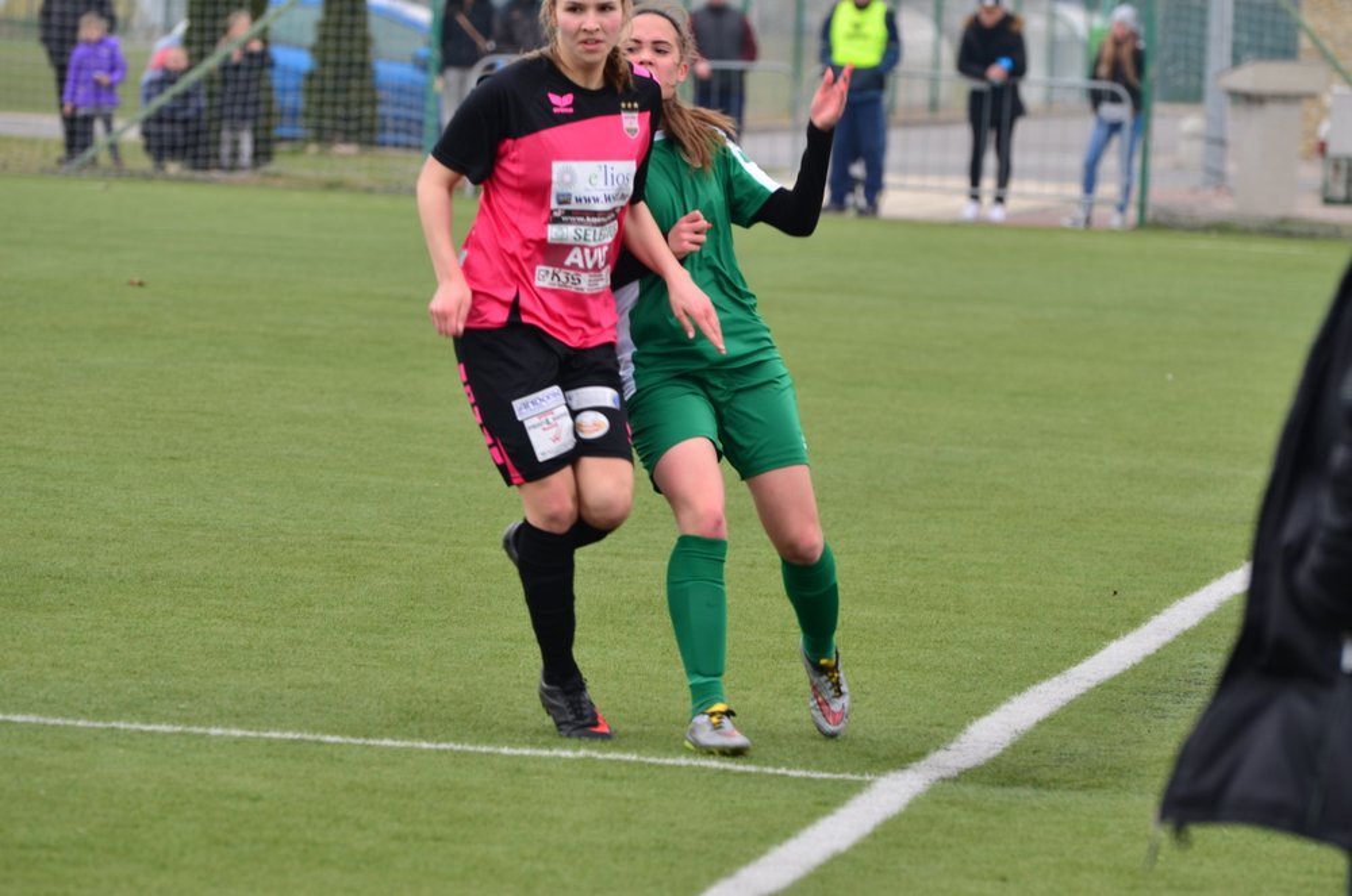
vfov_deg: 5.1
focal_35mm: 270
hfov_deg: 7.6
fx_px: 10122
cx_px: 676
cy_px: 448
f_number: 5
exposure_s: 1/320
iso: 200
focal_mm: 180
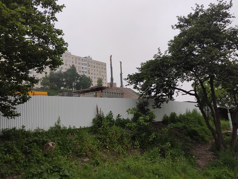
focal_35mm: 35
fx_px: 241
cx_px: 124
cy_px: 69
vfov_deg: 40.5
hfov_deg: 52.6
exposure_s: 1/100
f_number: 1.75
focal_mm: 4.77
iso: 205
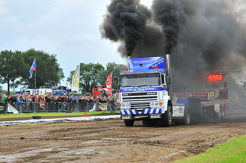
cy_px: 81
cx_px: 129
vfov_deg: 14.2
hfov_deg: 21.3
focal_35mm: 96
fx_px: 655
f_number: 5.3
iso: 1000
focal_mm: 52
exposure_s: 1/400
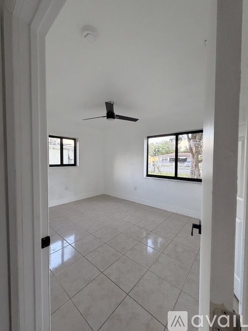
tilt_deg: -2.4
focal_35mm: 14
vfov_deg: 102.1
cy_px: 166
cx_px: 124
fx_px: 134
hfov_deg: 85.7
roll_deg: -0.2
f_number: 2.2
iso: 320
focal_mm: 2.22
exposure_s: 1/121
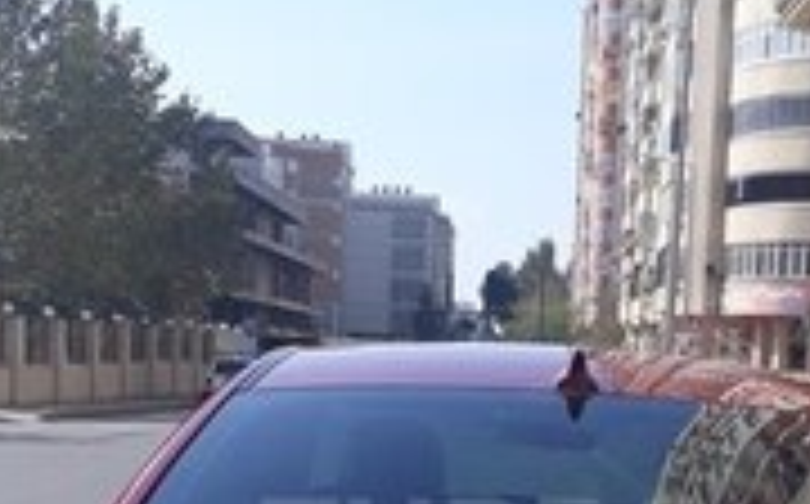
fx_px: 1742
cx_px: 608
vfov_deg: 16.0
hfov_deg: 25.9
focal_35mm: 79
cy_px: 549
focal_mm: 3.6
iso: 40
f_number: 1.9
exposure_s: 1/1307
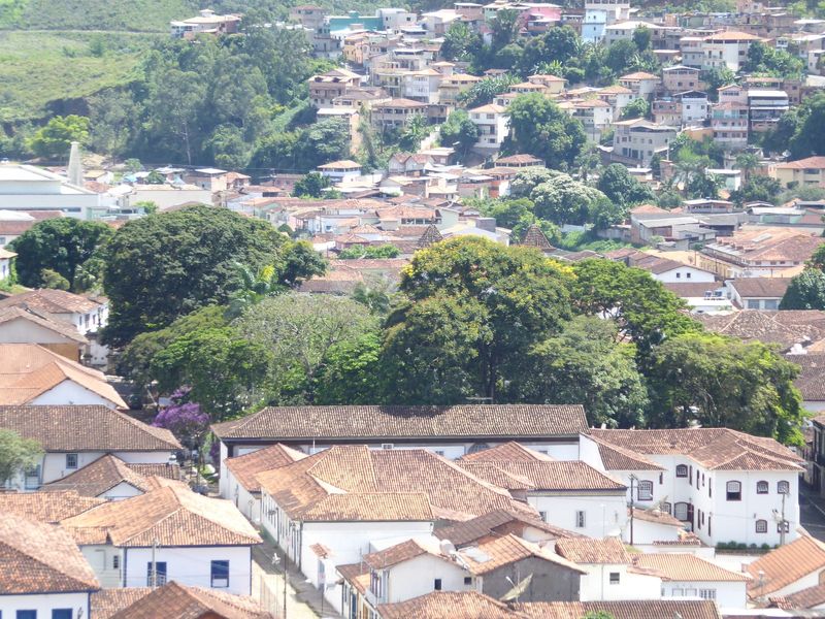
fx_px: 4910
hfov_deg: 9.6
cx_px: 412
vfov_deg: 7.2
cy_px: 310
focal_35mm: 206
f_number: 5.6
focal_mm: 33.2
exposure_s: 1/100
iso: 80
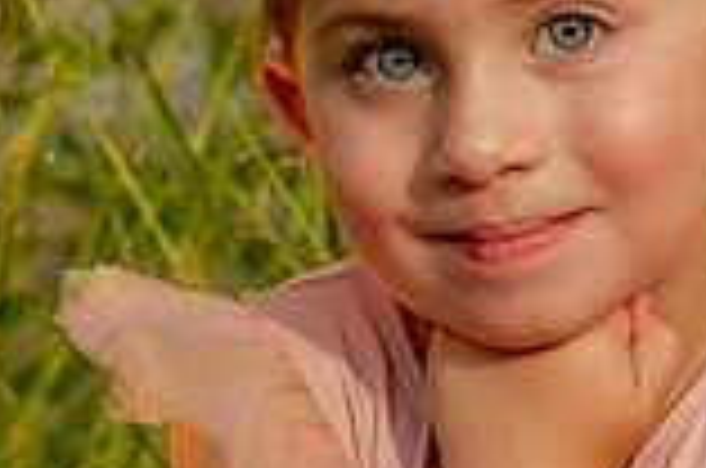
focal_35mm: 417
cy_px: 155
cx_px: 459
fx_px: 8161
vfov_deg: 3.3
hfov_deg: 5.0
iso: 640
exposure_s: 1/125
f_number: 6.3
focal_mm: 98
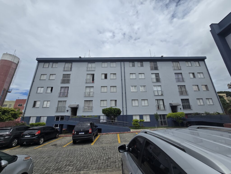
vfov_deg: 89.9
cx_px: 116
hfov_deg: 106.2
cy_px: 87
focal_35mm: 13
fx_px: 87
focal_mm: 2.2
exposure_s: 1/5257
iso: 50
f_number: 2.2
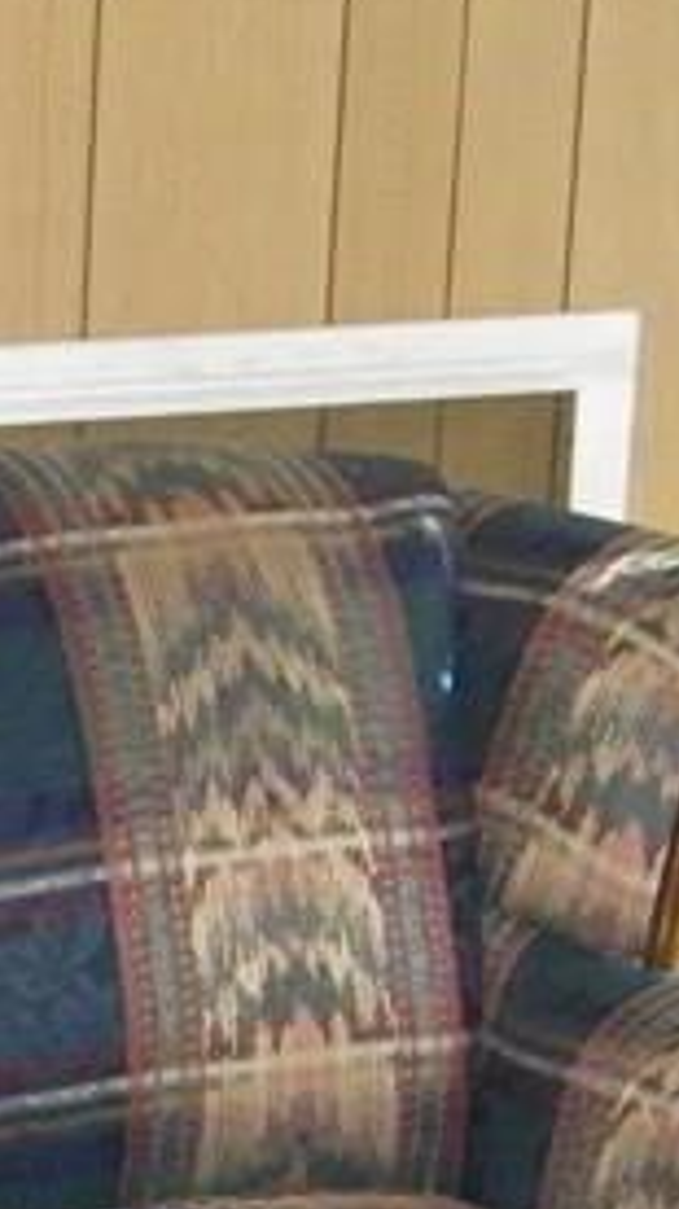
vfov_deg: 12.0
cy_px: 1091
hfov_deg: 6.5
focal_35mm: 178
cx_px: -920
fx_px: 5704
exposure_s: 1/40
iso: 320
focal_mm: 7.9
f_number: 3.9
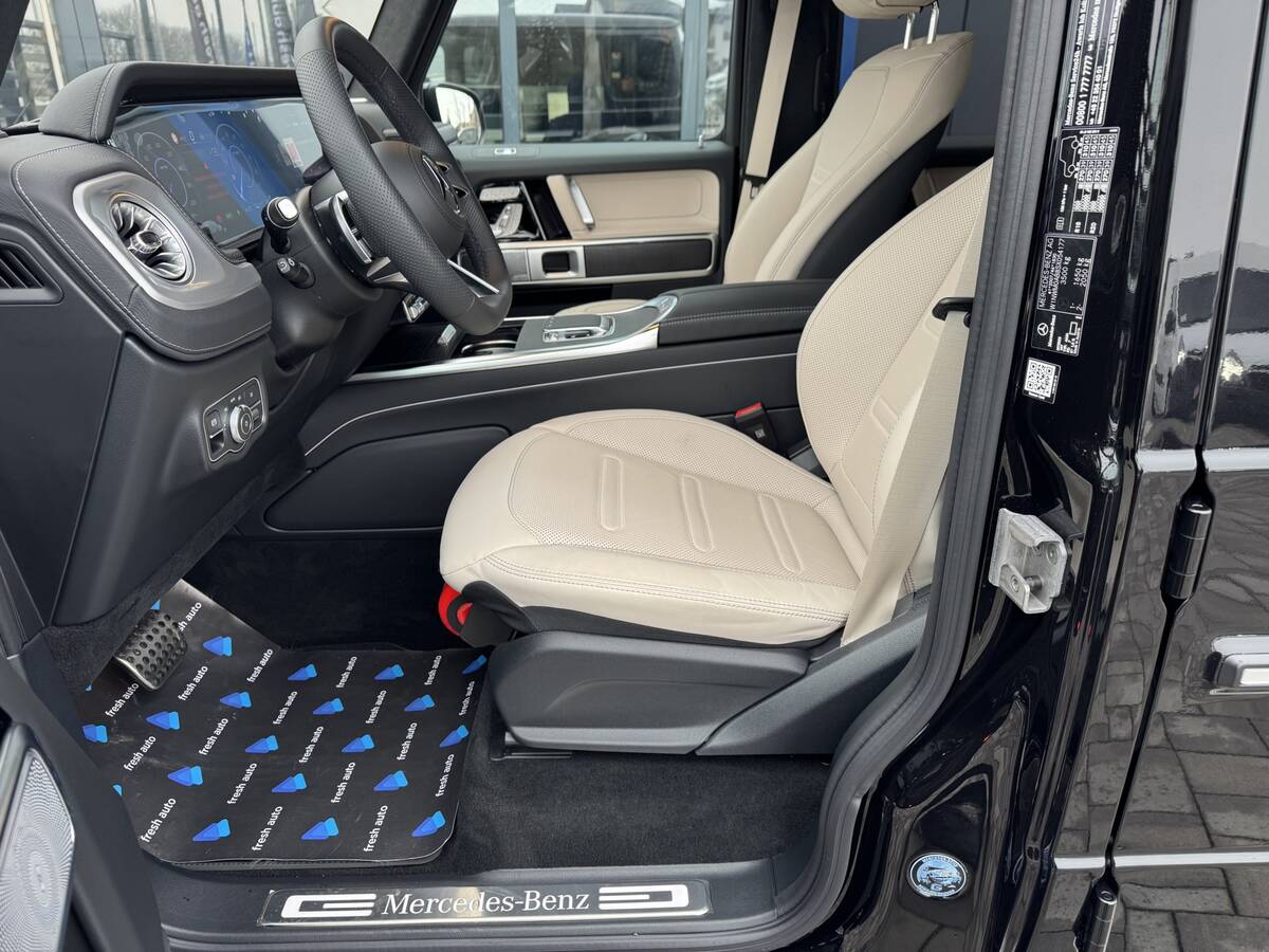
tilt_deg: -23.7
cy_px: 476
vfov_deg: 56.8
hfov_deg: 71.6
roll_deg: -0.5
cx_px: 634
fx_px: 880
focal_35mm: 24
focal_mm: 6.76
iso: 125
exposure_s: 1/121
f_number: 1.78
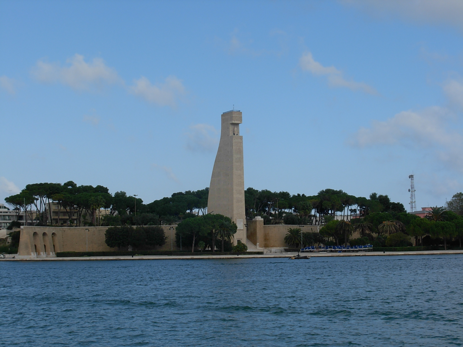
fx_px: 936
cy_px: 174
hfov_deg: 27.8
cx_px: 232
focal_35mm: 70
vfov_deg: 21.0
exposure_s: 1/443
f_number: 6
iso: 79
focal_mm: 11.5
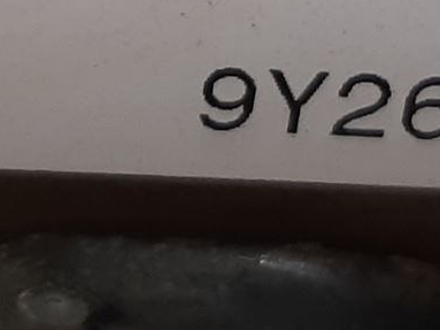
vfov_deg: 10.2
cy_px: -228
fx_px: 1766
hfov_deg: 13.9
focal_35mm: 139
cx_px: -60
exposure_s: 1/50
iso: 100
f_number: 1.7
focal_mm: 3.93
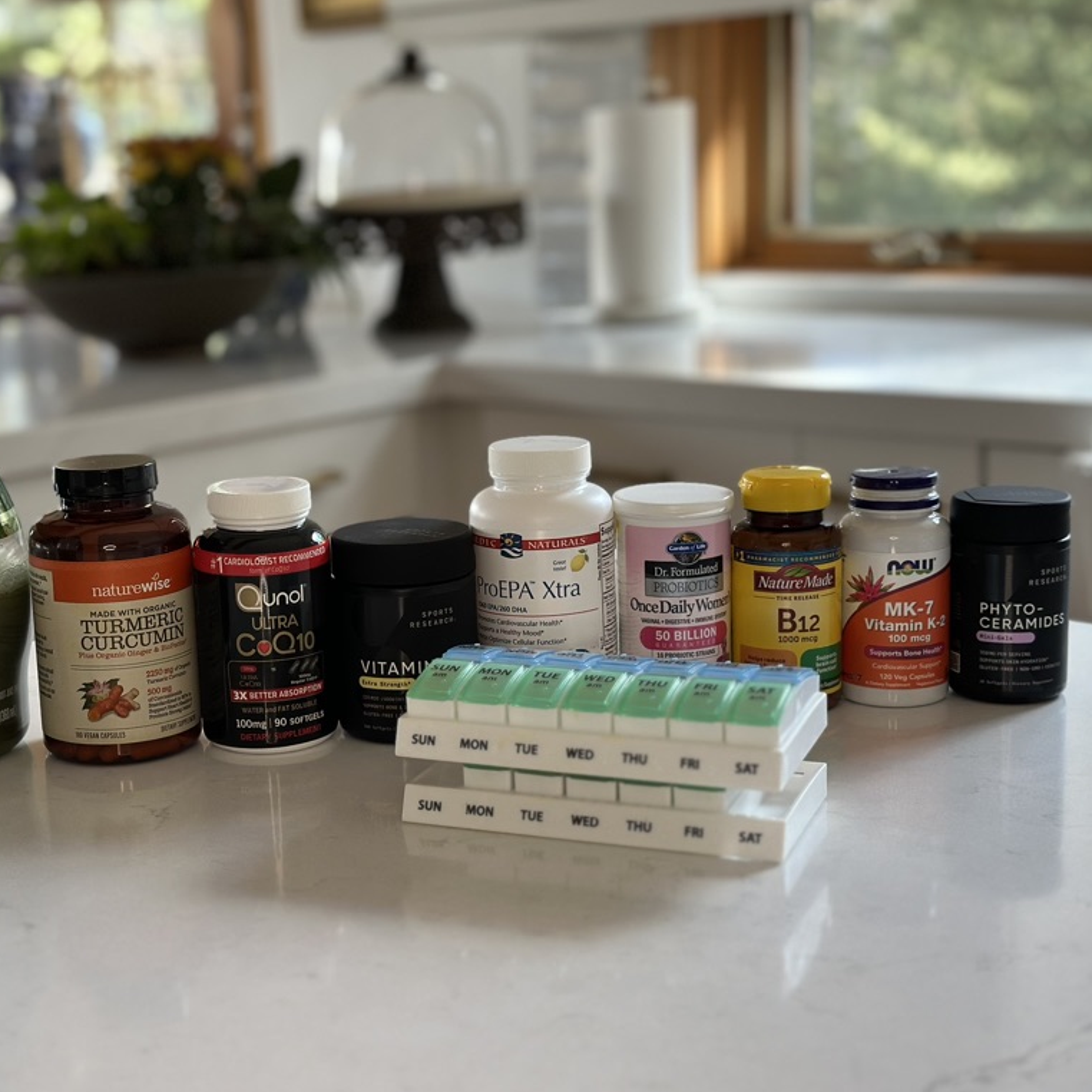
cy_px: 546
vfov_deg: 30.0
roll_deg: +3.1
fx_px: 2034
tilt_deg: -12.3
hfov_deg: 29.9
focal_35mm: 57
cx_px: 373
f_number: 1.78
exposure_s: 1/138
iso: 100
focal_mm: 6.86
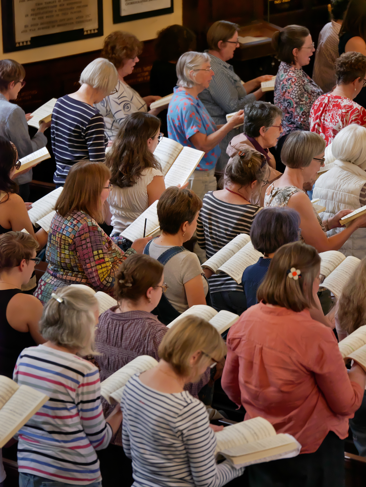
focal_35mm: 200
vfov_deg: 9.9
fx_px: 2817
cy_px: 244
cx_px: 183
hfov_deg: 7.4
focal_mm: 100
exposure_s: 1/200
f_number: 2.8
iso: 3200
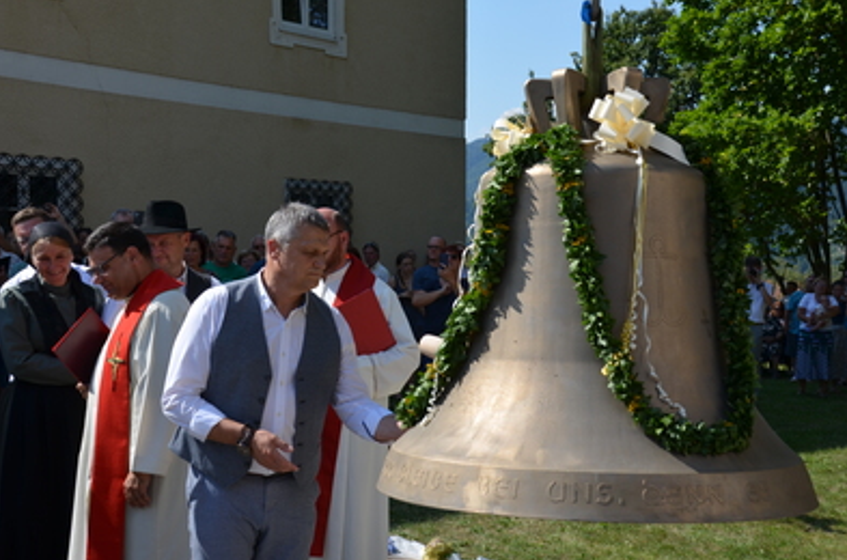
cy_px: 280
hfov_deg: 36.3
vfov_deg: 24.5
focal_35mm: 55
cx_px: 412
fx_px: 1291
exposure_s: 1/250
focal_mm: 32
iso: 100
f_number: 8
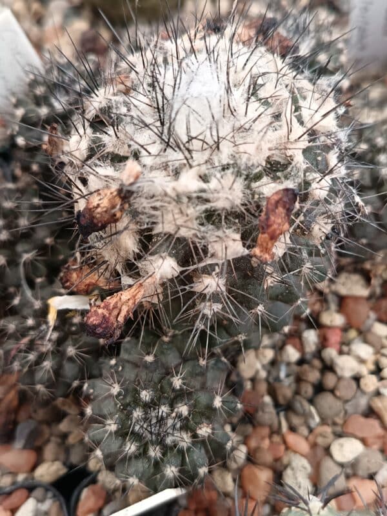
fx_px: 596
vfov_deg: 46.8
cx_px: 194
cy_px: 258
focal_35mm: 40
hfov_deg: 36.0
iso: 288
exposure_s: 1/100
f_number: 1.75
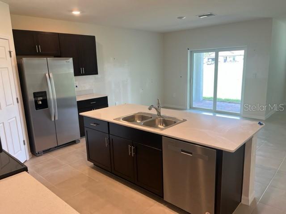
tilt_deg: -12.7
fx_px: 215
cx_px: 143
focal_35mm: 26
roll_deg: +1.7
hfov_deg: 67.3
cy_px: 107
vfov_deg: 53.1
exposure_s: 1/120
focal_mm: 5.1
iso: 100
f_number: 1.6
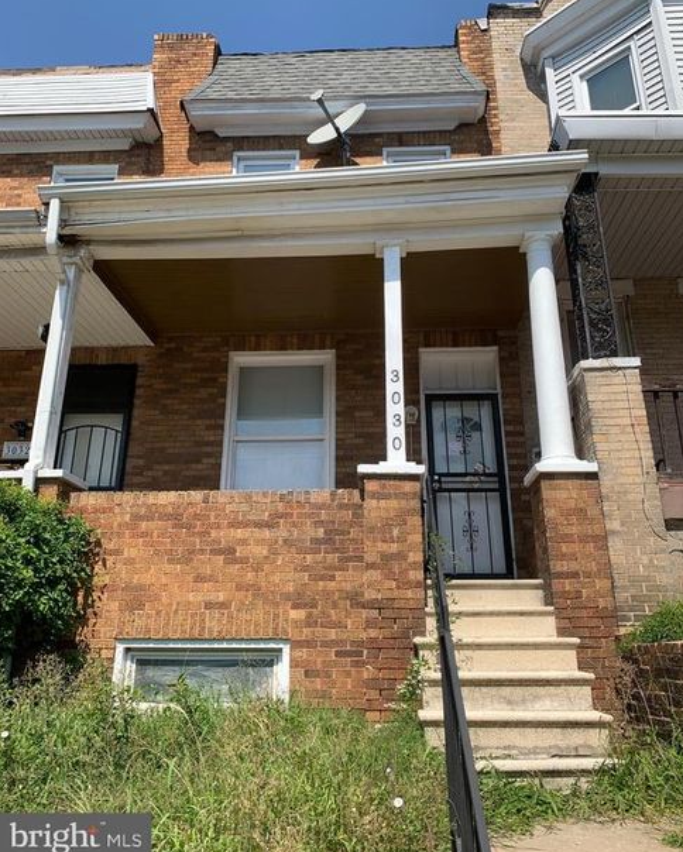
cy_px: 393
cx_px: 351
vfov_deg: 62.1
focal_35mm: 28
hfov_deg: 51.6
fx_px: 707
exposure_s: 1/1916
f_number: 1.8
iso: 25
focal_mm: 4.25
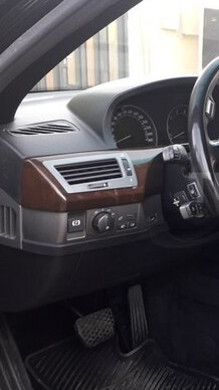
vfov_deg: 41.3
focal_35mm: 50
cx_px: 291
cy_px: 187
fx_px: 517
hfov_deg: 21.4
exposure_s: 1/50
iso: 50
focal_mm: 3.6
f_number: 1.9
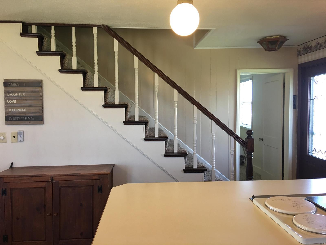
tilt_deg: -1.9
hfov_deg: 61.7
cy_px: 122
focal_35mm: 29
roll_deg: -0.3
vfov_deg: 48.2
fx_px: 273
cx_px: 163
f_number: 2.2
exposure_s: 1/15
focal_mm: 4.15
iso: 50
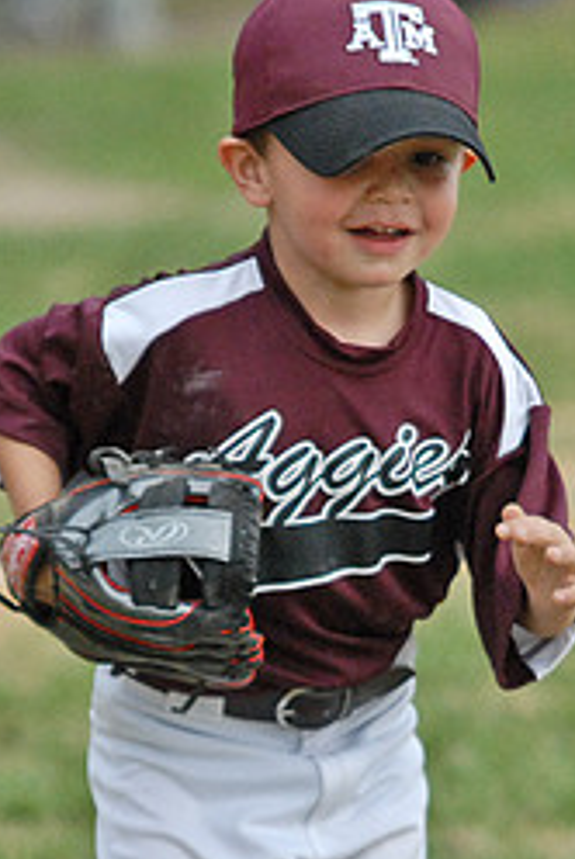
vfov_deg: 5.2
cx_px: 300
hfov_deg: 3.5
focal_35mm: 395
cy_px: 686
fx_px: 9434
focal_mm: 145
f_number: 2.8
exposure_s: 1/2500
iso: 1000
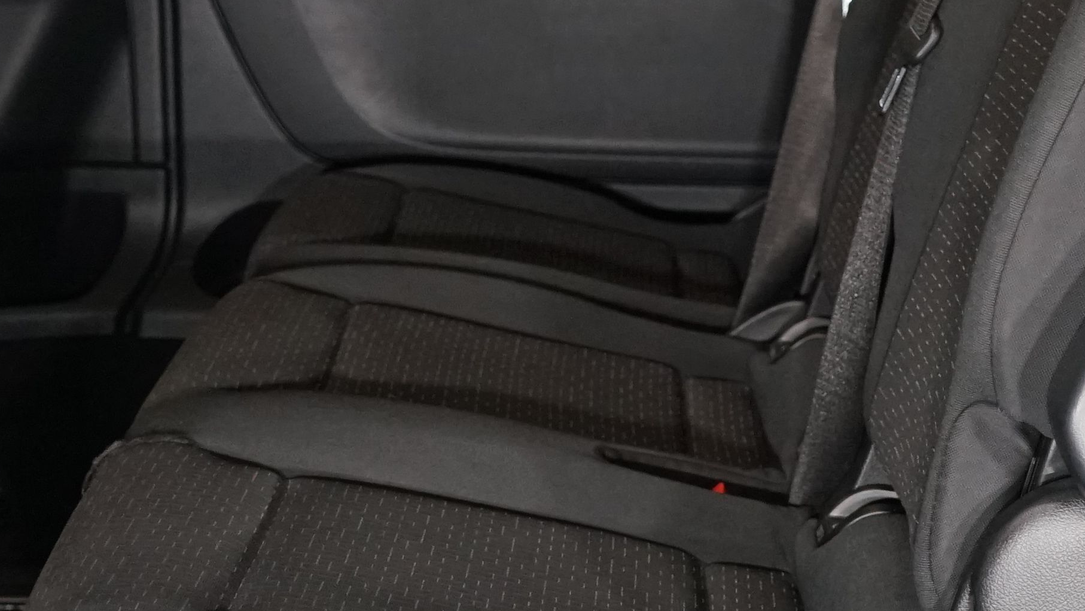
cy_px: 254
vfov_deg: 12.5
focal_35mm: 97
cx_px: 666
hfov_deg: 22.0
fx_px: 2791
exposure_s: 1/160
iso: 1600
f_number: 4
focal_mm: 28
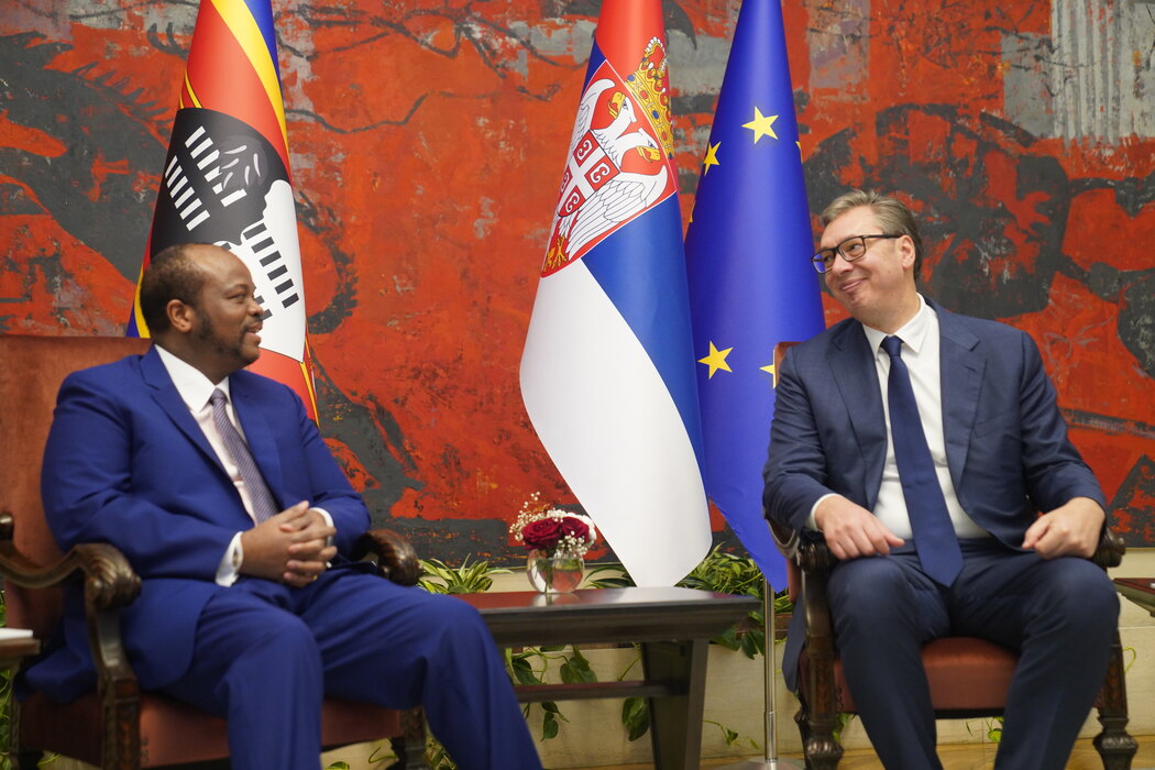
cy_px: 385
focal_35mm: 68
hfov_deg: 29.7
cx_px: 578
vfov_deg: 20.0
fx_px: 2181
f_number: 2.8
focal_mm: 68
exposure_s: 1/250
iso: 2500
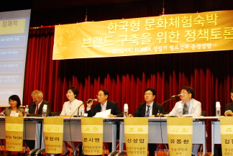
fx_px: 324
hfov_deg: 37.3
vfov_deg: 27.1
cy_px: 71
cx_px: 204
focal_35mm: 50
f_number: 5
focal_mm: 18
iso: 640
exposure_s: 1/10
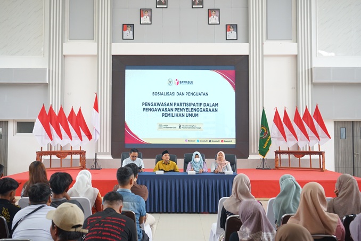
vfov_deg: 35.1
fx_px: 381
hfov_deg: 50.7
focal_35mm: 38
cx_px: 180
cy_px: 120
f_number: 5.6
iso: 1600
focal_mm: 38
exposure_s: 1/80
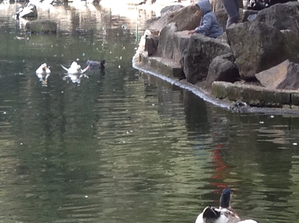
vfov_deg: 9.3
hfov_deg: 12.1
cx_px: -82
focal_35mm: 159
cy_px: 153
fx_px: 1371
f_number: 2.4
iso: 50
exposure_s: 1/150
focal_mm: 4.28
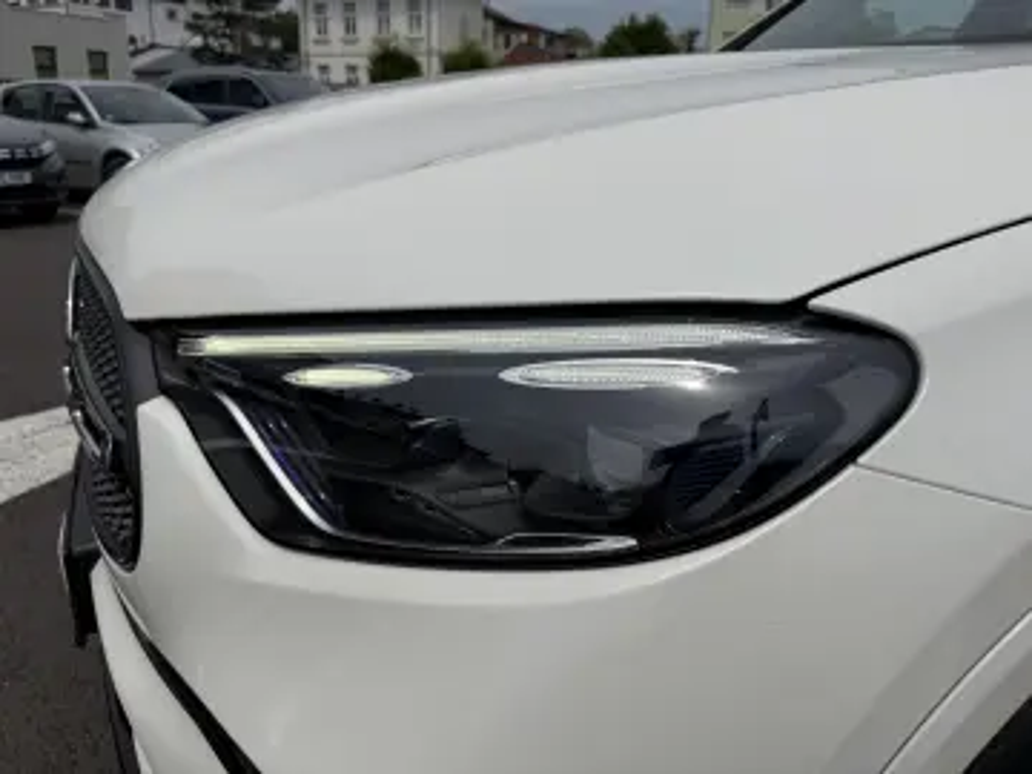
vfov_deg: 56.8
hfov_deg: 71.6
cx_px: 516
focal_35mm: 24
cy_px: 387
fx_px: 716
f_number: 1.78
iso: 80
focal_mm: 6.76
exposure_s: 1/17544
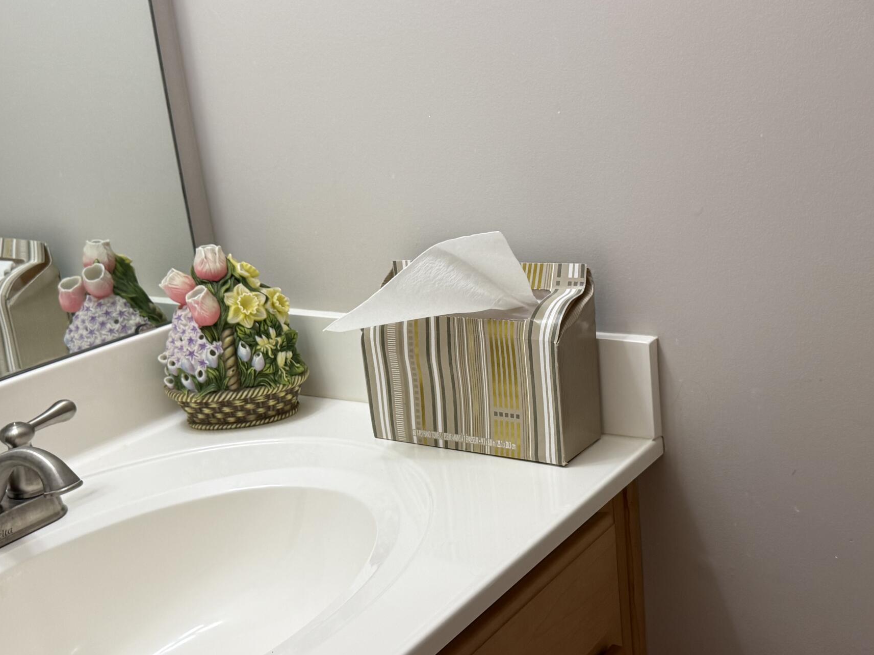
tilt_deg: -18.1
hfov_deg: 44.6
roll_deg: +5.0
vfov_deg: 34.3
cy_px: 373
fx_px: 1061
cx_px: 508
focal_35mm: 42
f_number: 1.78
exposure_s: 1/60
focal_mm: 6.76
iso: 200
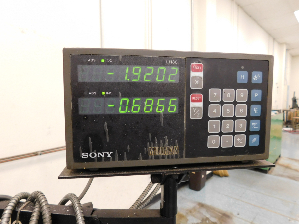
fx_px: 199
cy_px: 112
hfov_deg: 73.9
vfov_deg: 58.9
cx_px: 150
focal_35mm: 23
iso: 320
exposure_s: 1/30
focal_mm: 4
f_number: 3
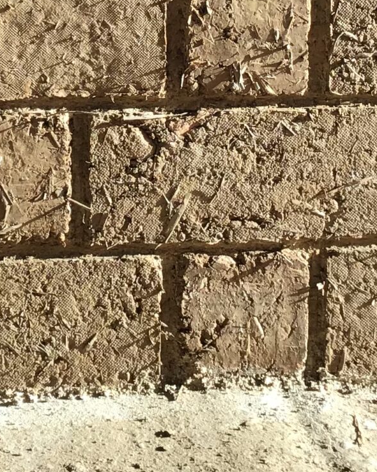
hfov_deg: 14.6
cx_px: 72
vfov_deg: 17.7
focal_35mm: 105
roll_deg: -0.8
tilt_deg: -7.4
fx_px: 1465
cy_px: -28
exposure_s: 1/179
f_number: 2.4
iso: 25
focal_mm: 3.3
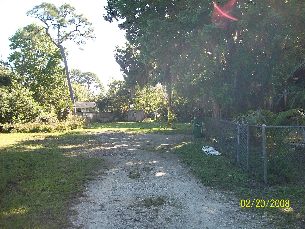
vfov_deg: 44.2
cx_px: 152
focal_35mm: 32
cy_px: 114
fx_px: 282
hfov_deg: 56.8
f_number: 2.9
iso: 80
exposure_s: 1/250
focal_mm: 5.7
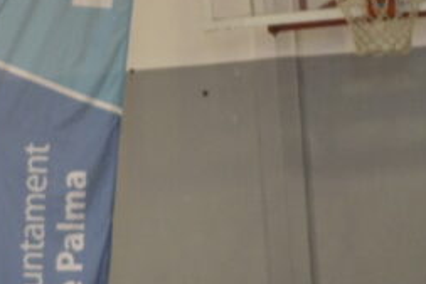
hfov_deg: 6.1
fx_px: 3955
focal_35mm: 334
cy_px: 470
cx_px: -237
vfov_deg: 4.1
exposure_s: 1/60
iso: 1600
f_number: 5.6
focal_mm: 55
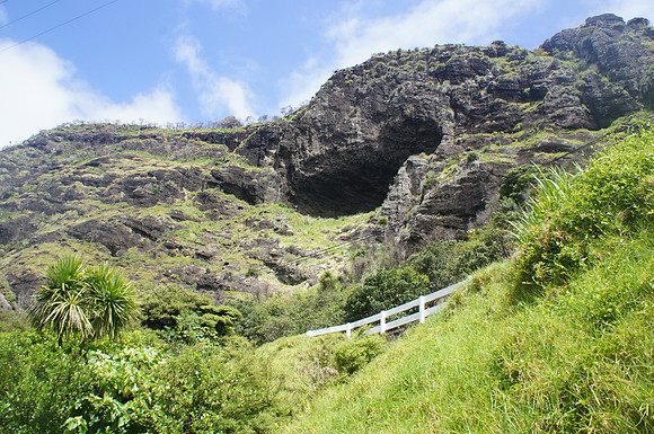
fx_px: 490
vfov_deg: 47.8
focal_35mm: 27
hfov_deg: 67.5
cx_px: 327
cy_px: 217
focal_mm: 18
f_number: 13
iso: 200
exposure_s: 1/125
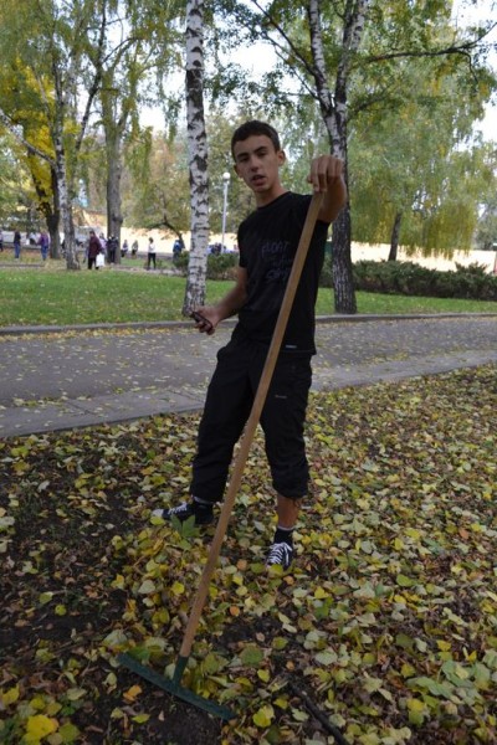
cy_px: 372
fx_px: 621
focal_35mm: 30
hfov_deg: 43.6
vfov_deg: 61.9
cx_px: 248
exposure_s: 1/125
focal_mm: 20
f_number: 5.6
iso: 160
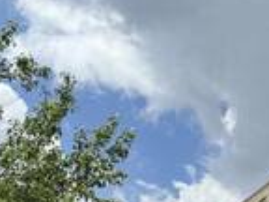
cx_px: 437
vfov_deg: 14.0
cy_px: 290
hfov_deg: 17.2
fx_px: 777
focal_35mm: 100
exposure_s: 1/7092
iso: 80
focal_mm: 6.76
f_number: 1.78
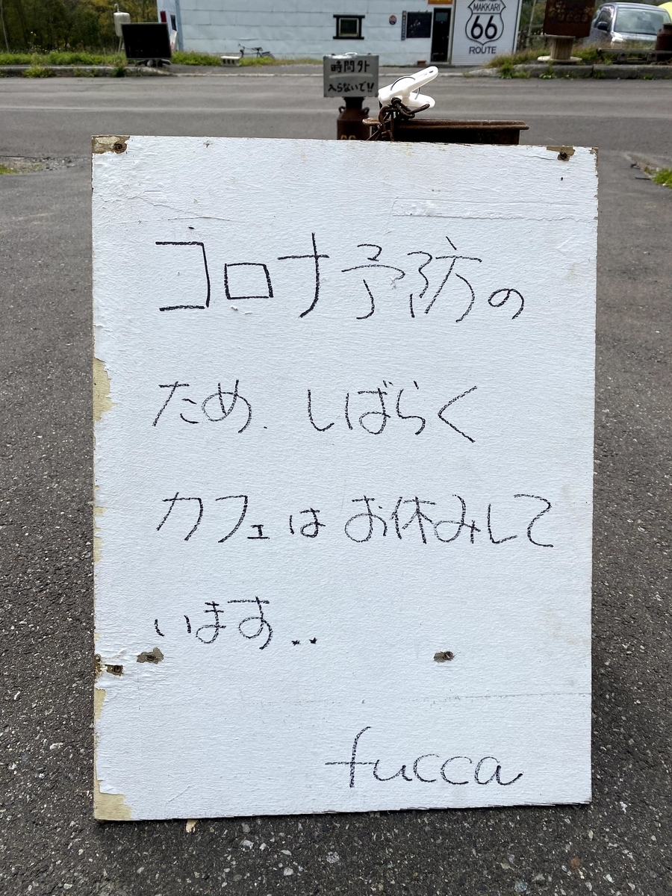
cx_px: 336
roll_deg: -0.3
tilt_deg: -32.6
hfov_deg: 53.1
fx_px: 673
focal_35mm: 26
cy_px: 448
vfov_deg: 67.3
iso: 32
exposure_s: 1/2513
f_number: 1.8
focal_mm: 4.25
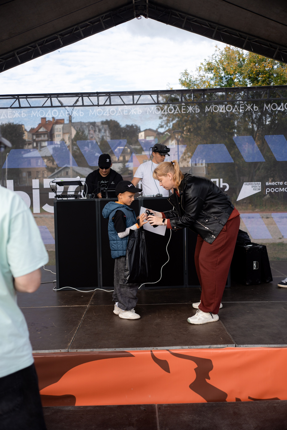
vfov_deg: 54.4
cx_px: 144
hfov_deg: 37.9
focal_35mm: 35
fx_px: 419
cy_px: 215
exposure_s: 1/800
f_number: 2.2
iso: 100
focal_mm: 35
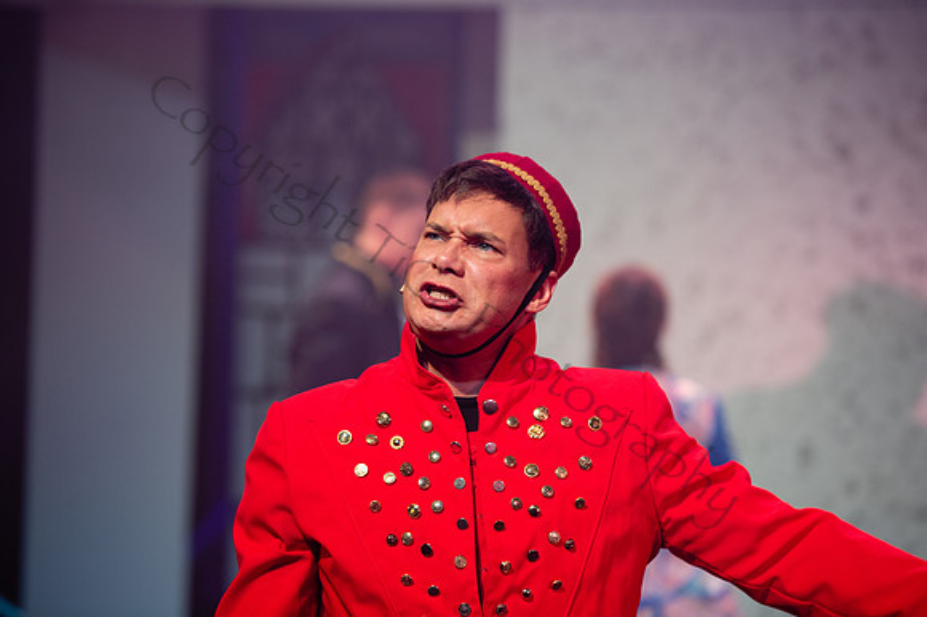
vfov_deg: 9.1
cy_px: 308
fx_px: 3860
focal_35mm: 150
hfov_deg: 13.7
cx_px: 464
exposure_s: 1/250
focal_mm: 150
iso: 1000
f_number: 2.8
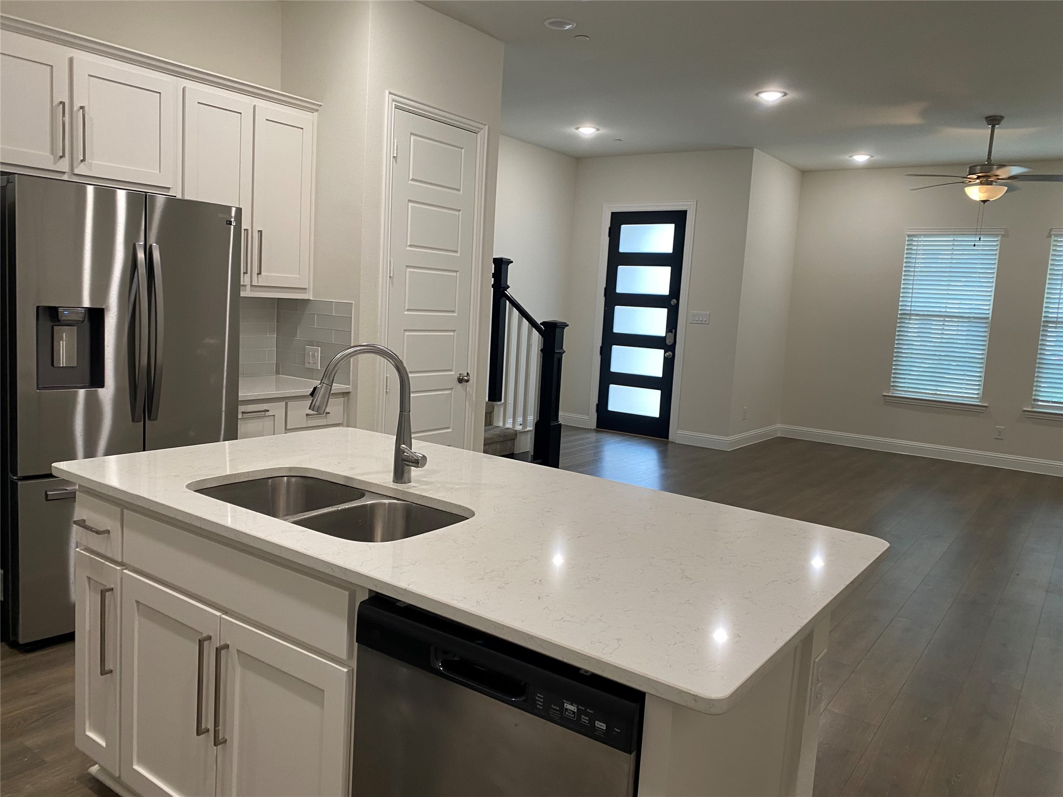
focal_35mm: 26
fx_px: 798
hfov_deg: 67.3
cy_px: 398
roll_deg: -1.6
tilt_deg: -7.8
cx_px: 532
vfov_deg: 53.1
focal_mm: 4.25
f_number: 1.8
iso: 100
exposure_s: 1/60
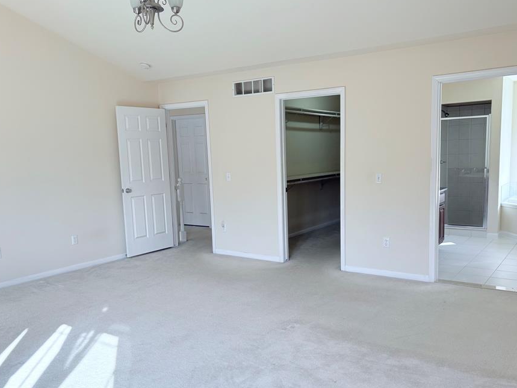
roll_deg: +1.7
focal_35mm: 31
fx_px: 463
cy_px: 215
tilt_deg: -7.4
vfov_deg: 45.4
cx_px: 280
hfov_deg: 58.3
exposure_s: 1/242
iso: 80
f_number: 1.6
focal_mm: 5.96
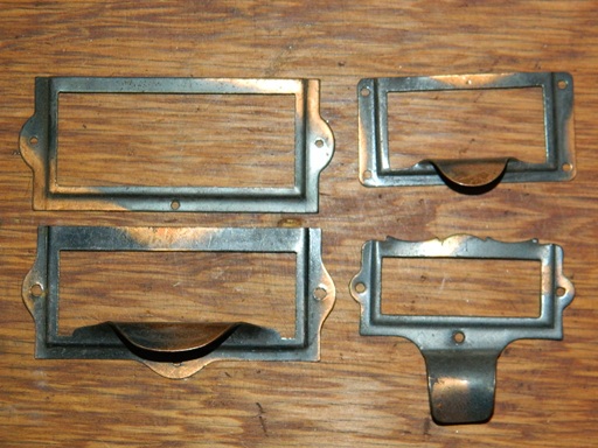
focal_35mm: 84
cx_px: 299
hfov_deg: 23.3
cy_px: 224
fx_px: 1451
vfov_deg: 17.6
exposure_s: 1/50
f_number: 4.2
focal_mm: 15.1
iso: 200
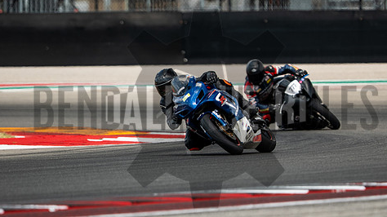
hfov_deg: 4.0
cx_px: 206
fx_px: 5528
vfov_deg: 2.3
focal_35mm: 539
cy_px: 109
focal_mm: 280
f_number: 2.8
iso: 250
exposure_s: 1/1600
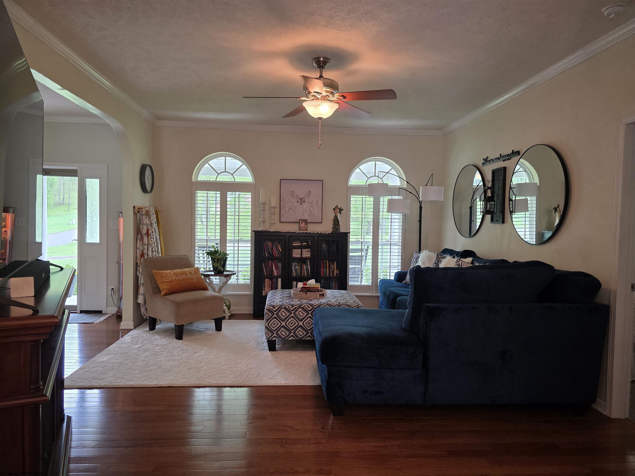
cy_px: 238
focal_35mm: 23
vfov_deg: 58.9
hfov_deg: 73.9
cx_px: 318
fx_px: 422
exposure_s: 1/120
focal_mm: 6.3
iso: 320
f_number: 1.7
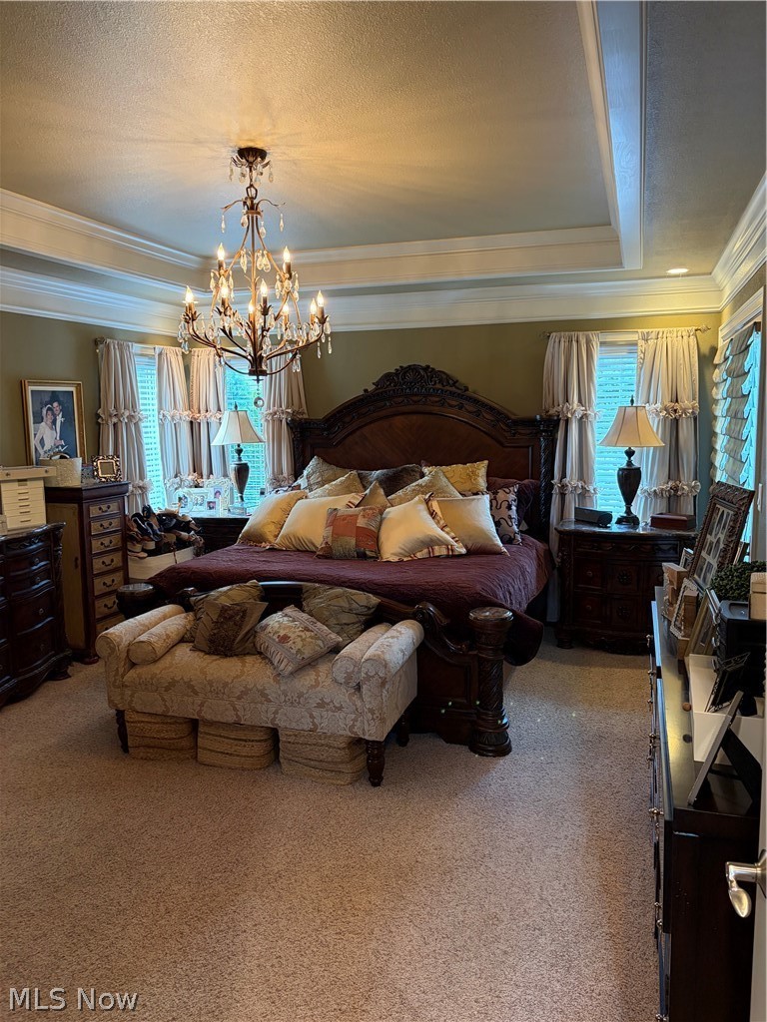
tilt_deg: -5.1
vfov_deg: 67.3
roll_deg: +0.7
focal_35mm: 26
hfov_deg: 53.1
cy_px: 511
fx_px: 768
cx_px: 384
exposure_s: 1/60
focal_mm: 5.96
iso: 250
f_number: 1.6
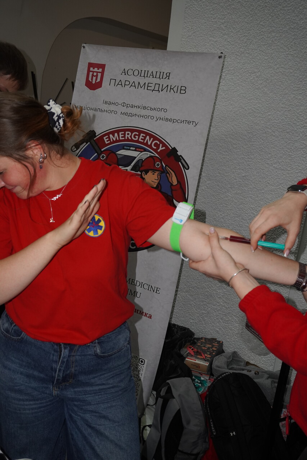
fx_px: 461
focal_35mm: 36
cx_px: 154
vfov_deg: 53.1
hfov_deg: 36.9
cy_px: 230
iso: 800
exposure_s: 1/125
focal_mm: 24
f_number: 5.6
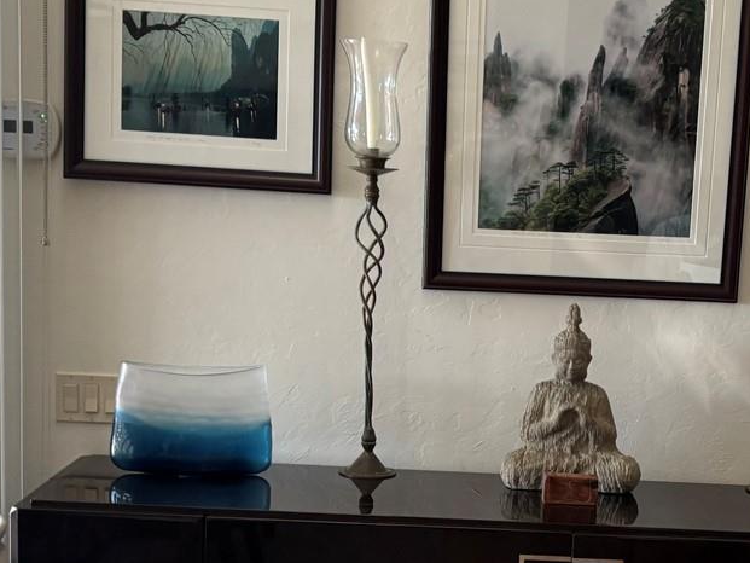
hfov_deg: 28.6
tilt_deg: -6.6
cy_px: 412
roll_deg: -3.5
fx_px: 1452
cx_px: 550
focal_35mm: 67
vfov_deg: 21.8
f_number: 1.6
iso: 125
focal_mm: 5.96
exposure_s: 1/77
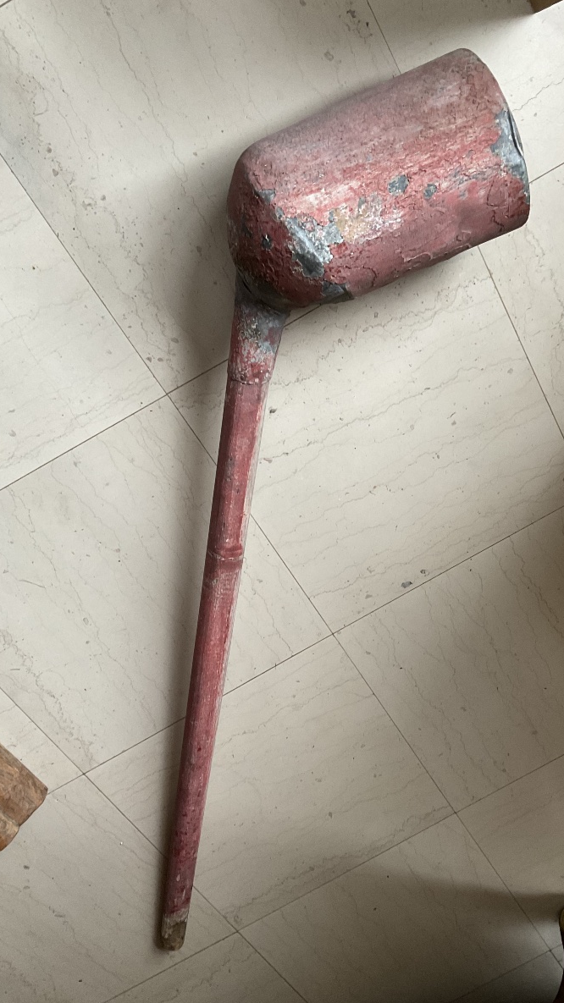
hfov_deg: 36.3
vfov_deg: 61.0
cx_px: 375
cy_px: 505
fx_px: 851
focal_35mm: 32
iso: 125
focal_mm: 3
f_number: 1.8
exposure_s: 1/50
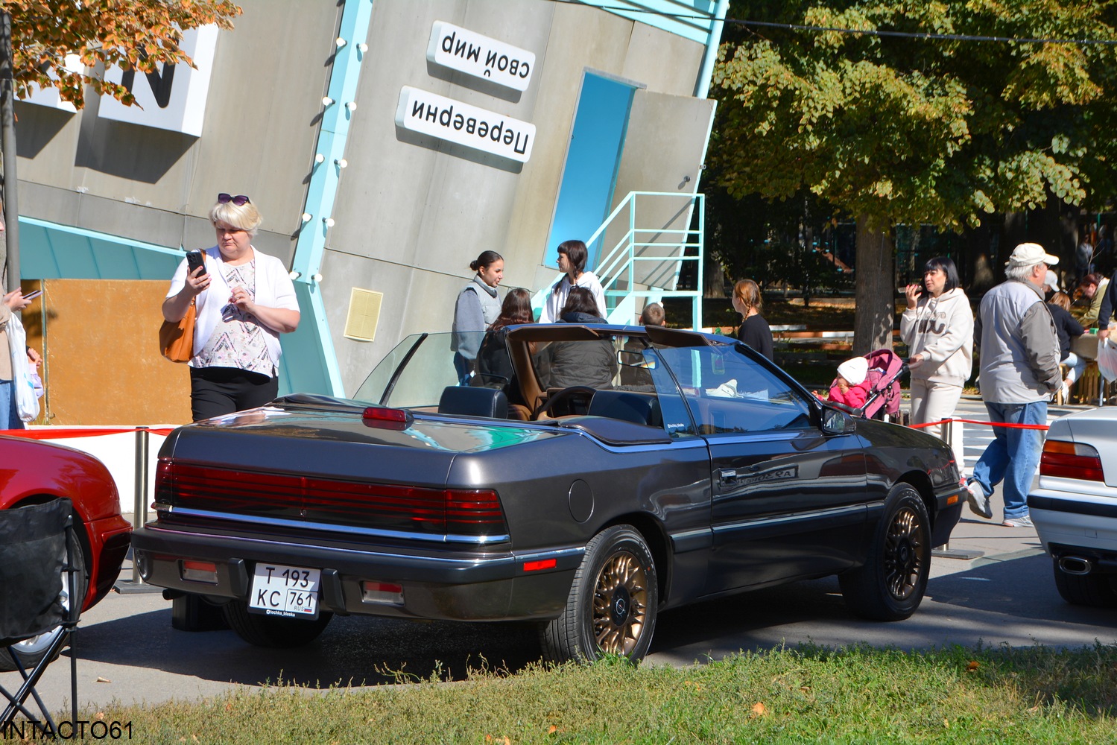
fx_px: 2886
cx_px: 558
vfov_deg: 14.7
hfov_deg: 21.9
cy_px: 372
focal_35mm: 93
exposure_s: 1/250
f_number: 8
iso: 110
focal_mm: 62
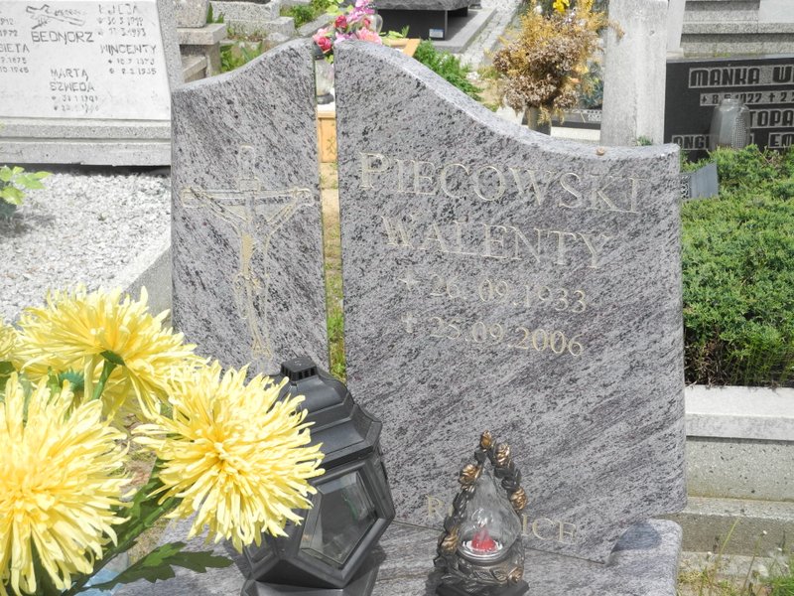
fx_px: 1147
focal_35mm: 50
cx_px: 397
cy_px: 298
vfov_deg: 29.1
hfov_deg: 38.2
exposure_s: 1/1000
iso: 100
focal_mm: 10.7
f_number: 3.5
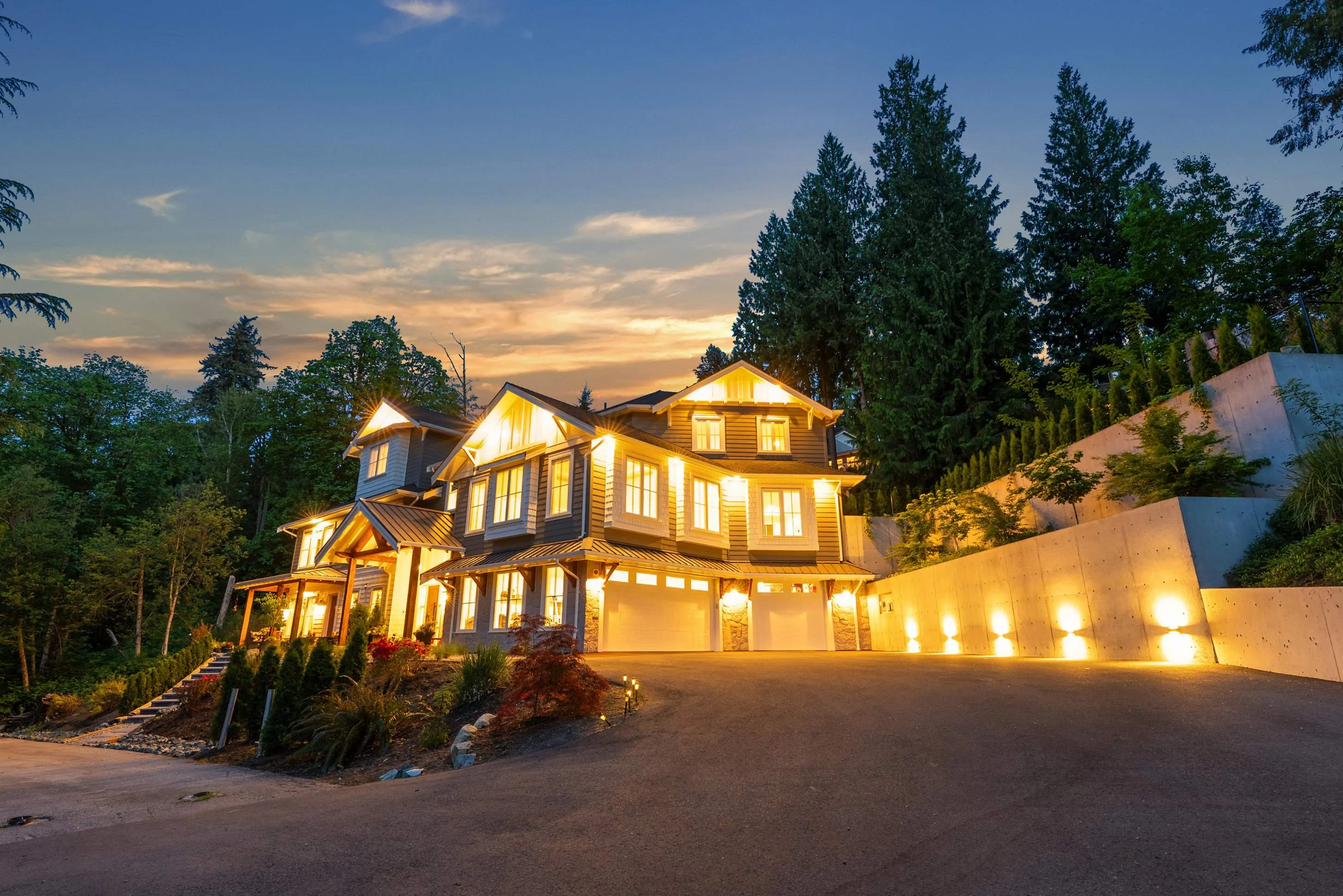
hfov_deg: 93.3
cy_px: 449
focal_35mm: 17
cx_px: 668
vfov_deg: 70.5
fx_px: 634
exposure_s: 15
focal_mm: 16
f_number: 8
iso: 100
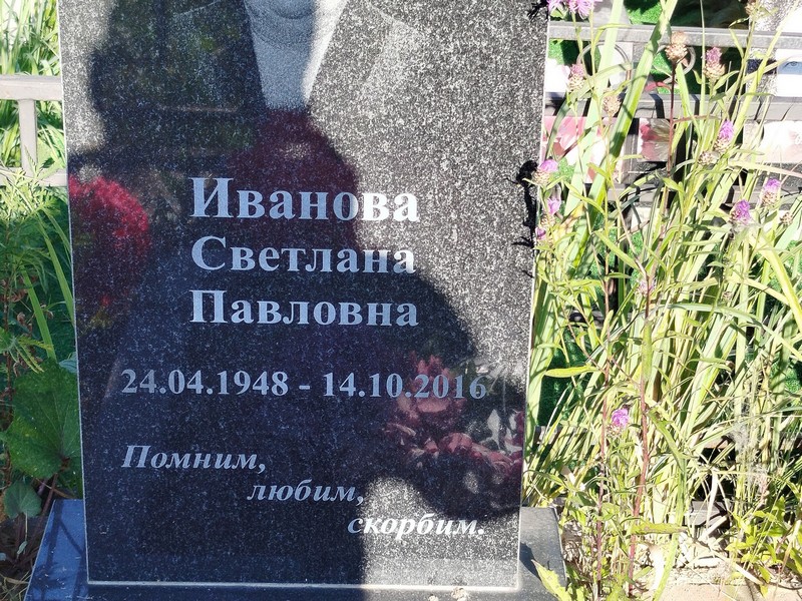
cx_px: 401
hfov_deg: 67.3
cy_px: 300
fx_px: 602
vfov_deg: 53.1
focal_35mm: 26
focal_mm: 5.31
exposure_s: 1/192
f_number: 1.7
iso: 50
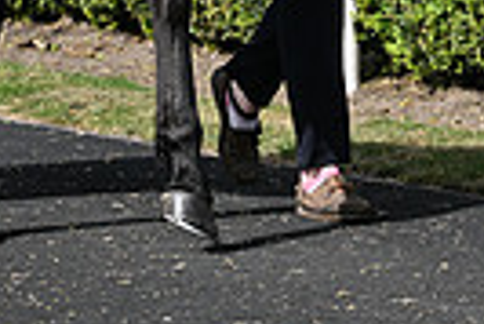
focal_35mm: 428
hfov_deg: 4.8
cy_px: -297
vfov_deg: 3.2
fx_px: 5760
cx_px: -69
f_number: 6.3
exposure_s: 1/1600
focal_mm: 98
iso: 400
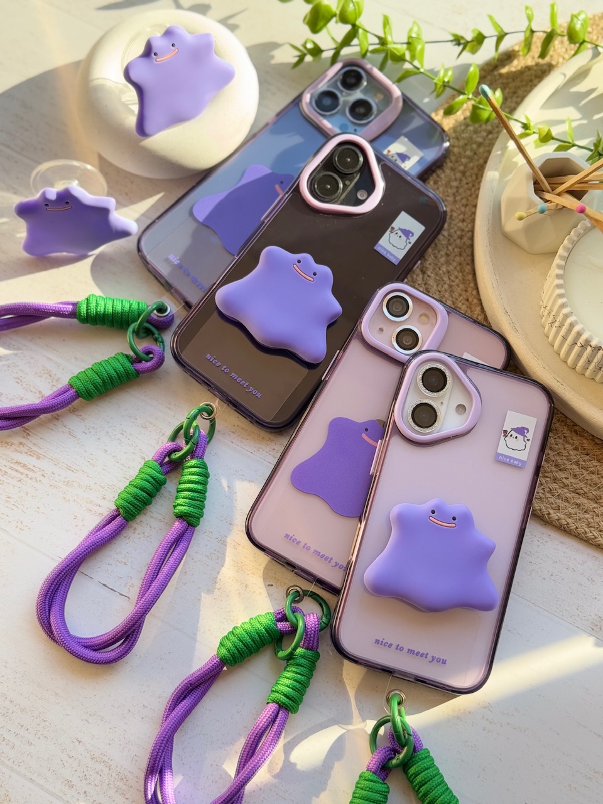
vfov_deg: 39.7
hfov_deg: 30.3
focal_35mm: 48
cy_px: 402
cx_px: 302
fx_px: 1115
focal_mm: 6.76
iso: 64
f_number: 1.78
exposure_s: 1/318
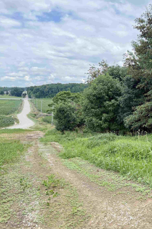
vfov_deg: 55.8
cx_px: 151
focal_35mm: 34
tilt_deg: -4.4
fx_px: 216
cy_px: 114
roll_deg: -1.1
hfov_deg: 35.2
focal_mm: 6.76
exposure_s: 1/1689
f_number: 1.78
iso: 100
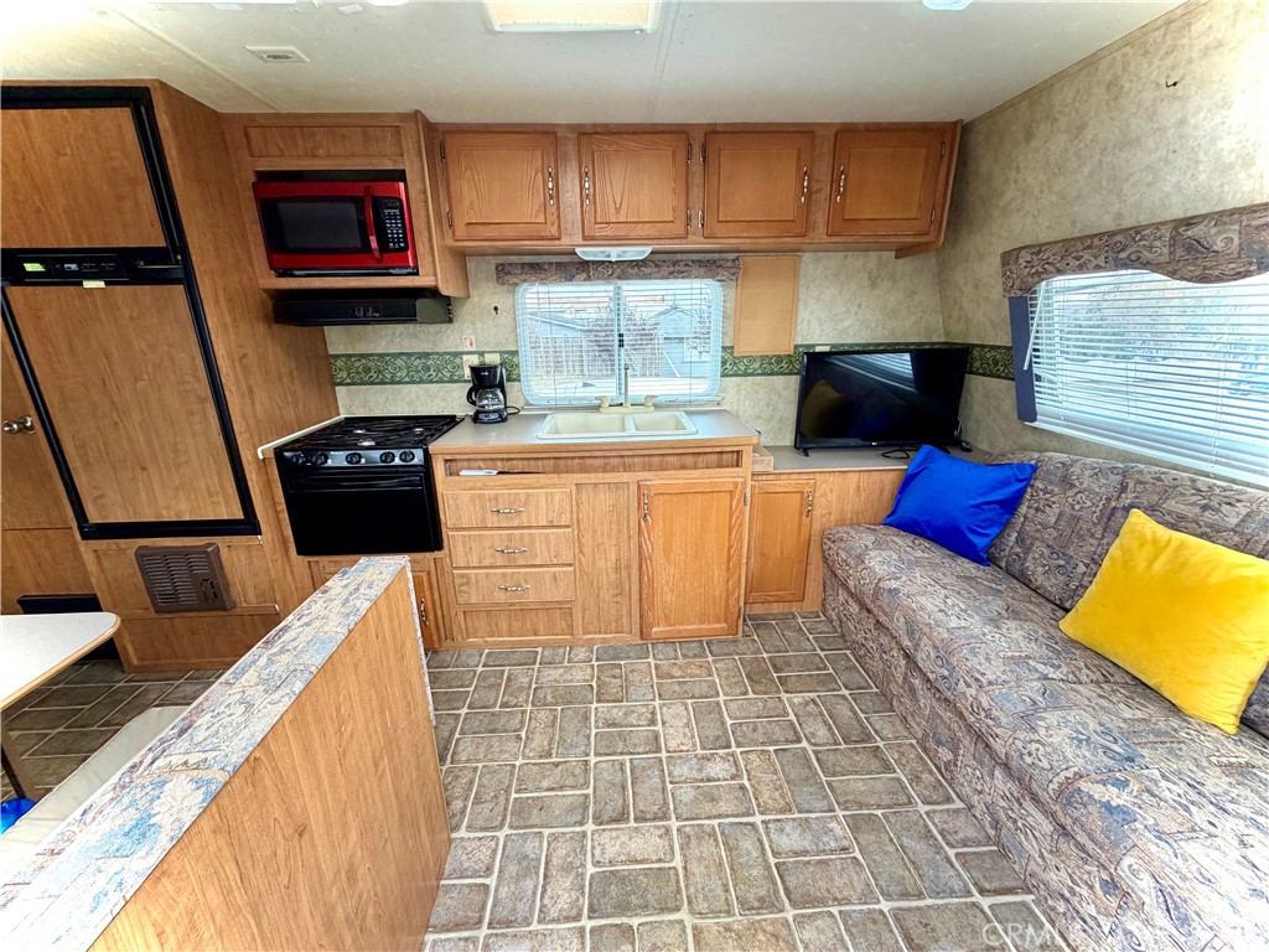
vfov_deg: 85.7
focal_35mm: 14
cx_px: 634
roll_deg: +2.2
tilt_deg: -17.1
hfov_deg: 102.1
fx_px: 513
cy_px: 476
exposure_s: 1/121
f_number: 2.2
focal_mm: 2.22
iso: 160
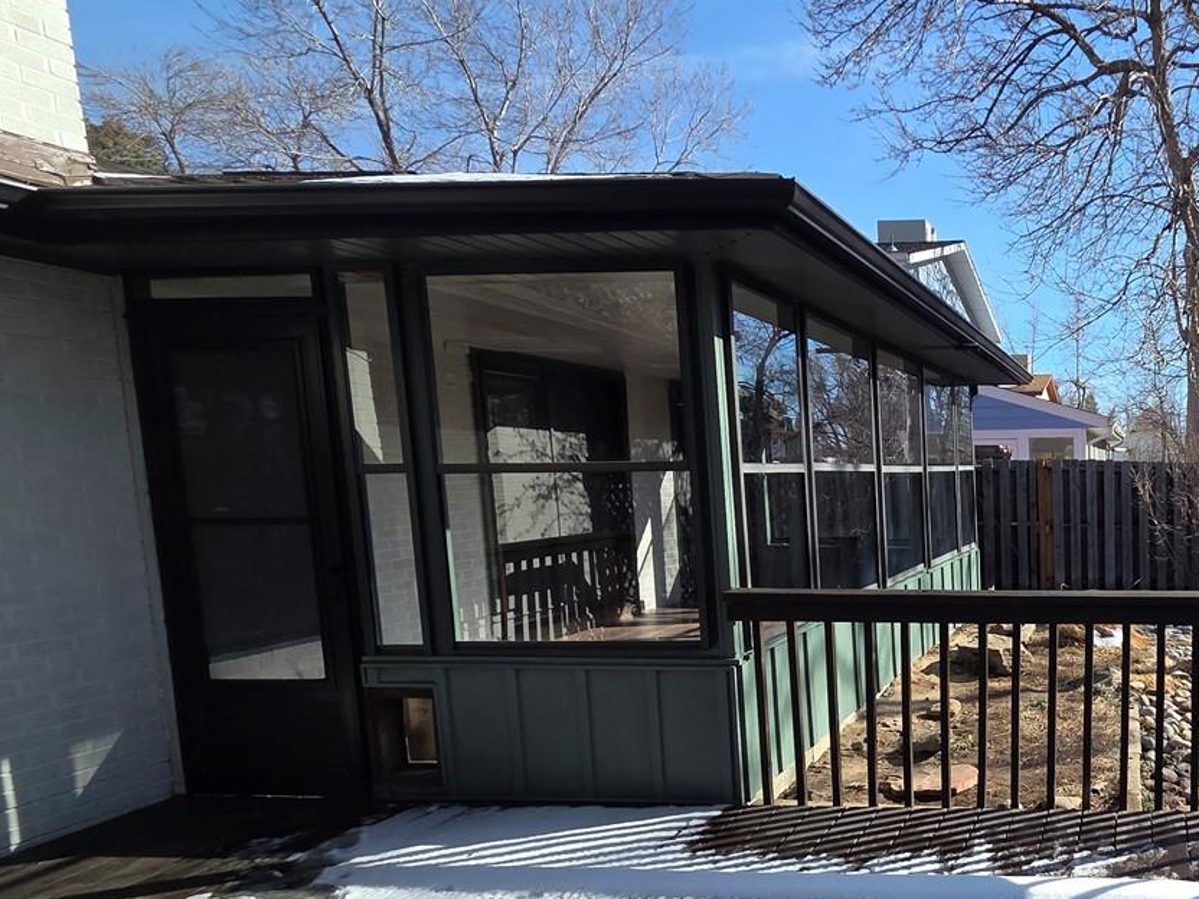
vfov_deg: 54.1
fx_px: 866
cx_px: 1113
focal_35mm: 25
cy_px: 572
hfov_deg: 57.8
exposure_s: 1/1173
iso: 50
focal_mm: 2.2
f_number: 2.2
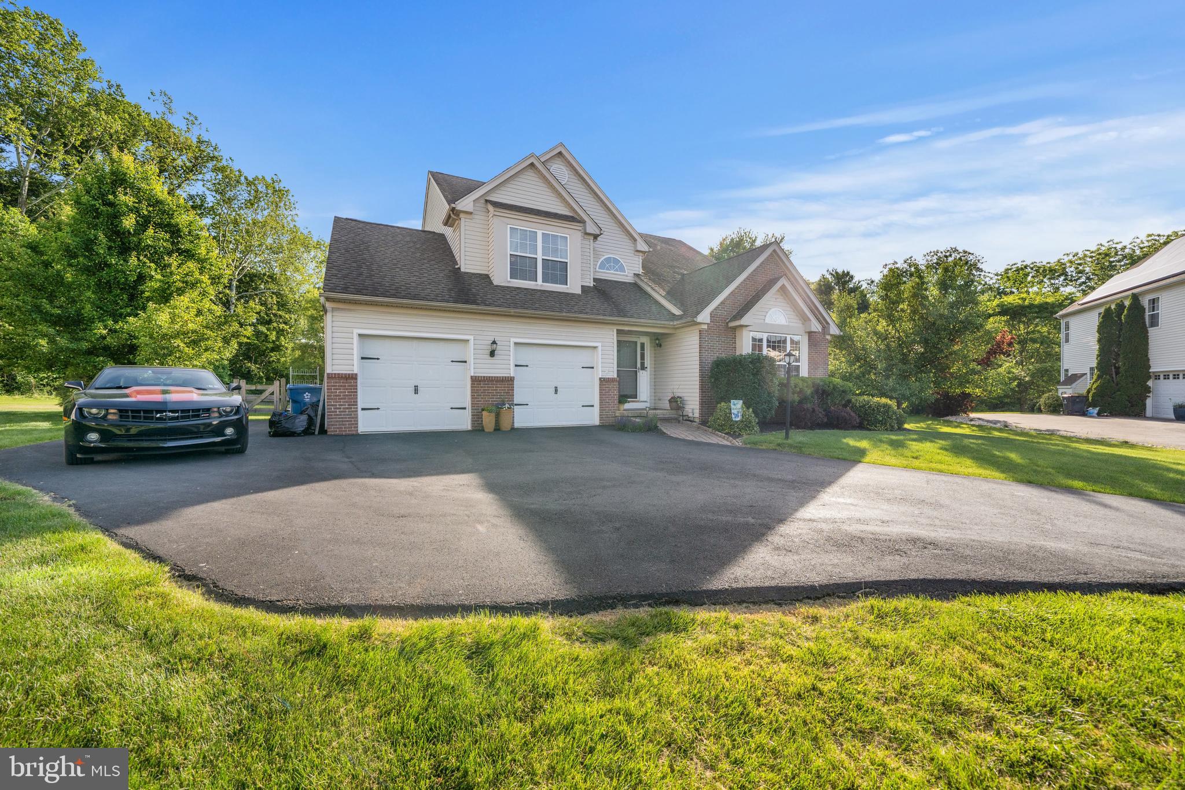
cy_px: 395
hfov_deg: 108.3
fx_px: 428
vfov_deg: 85.4
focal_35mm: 13
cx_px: 592
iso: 500
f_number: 5.6
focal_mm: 13
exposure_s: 1/1250
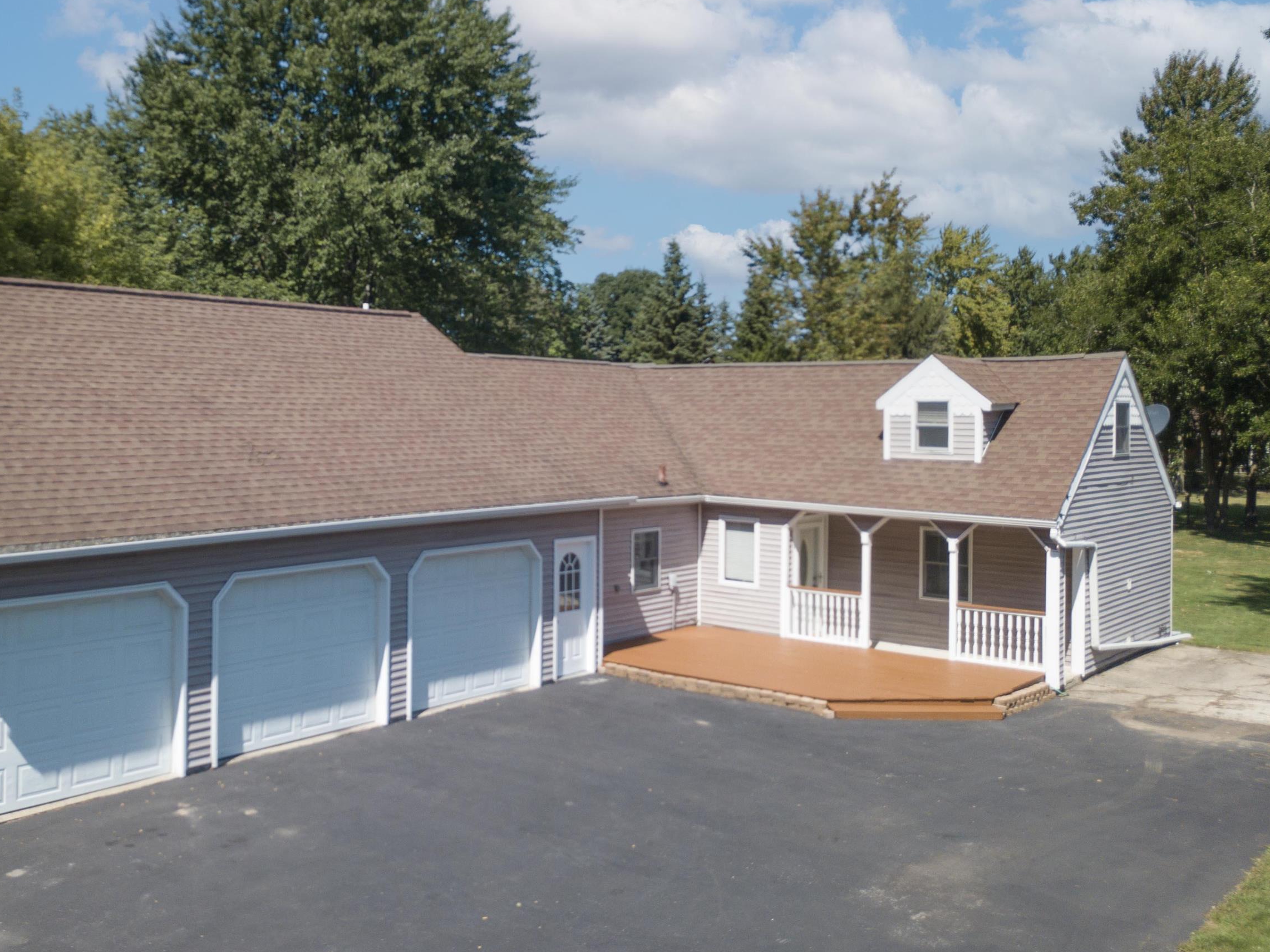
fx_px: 1284
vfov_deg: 40.6
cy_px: 401
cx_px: 430
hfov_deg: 51.7
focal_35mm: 35
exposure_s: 1/1000
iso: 100
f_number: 2.2
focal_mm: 4.73
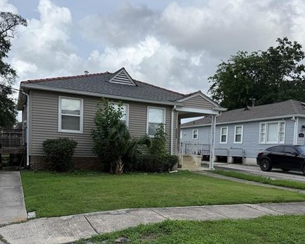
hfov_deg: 54.2
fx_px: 298
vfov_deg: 43.9
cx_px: 157
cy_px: 165
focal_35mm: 33
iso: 80
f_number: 1.78
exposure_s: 1/6173
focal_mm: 6.76
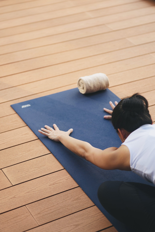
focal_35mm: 85
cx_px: 78
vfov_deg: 23.9
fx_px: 549
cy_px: 116
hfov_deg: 16.1
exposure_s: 1/500
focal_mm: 85
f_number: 2.5
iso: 100
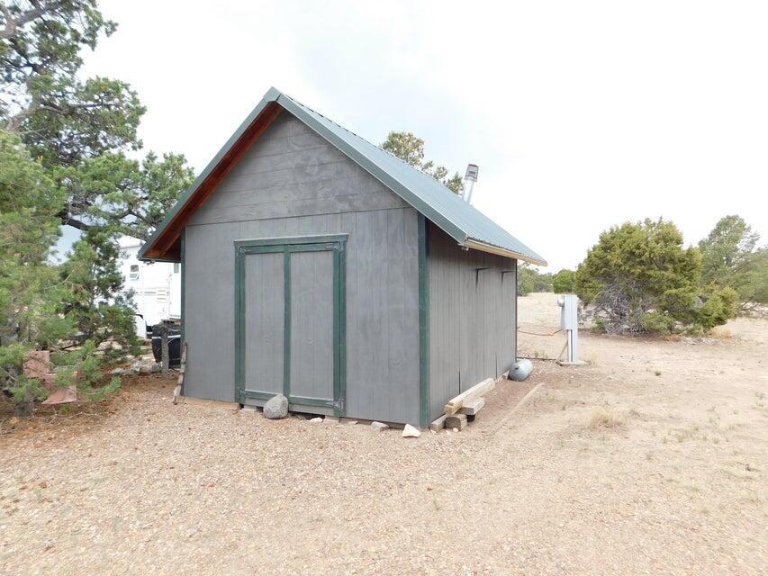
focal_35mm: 23
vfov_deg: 58.9
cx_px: 384
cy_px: 288
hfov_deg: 73.9
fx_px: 510
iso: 125
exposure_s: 1/250
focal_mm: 4
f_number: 3
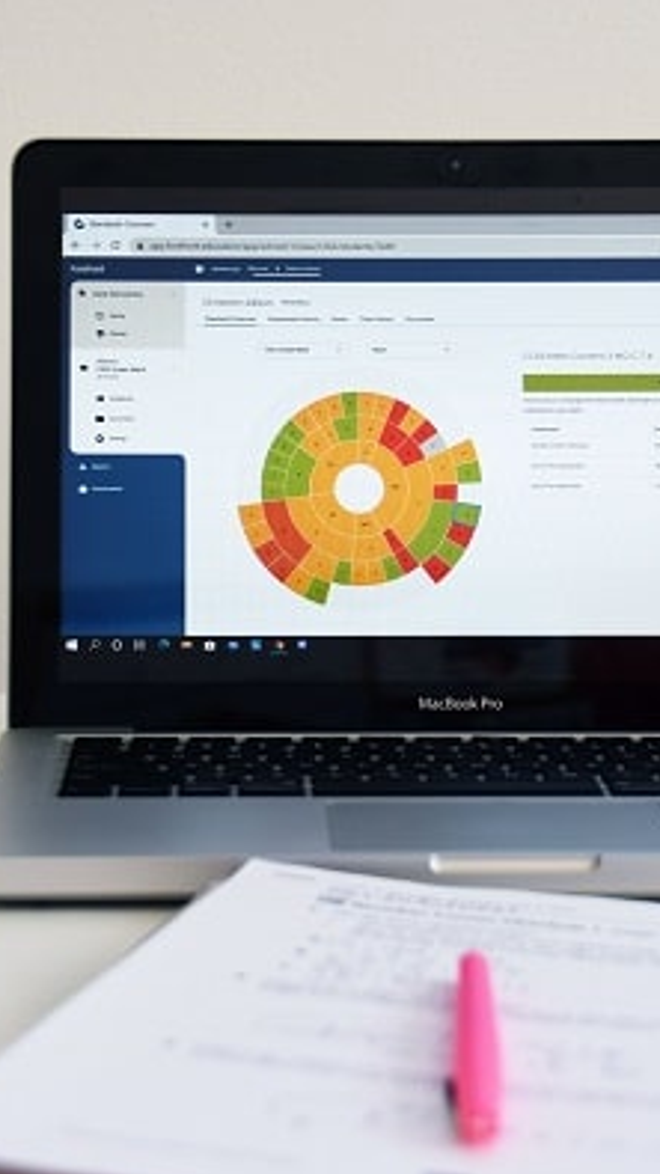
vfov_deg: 20.4
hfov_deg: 11.5
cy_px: 591
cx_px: 327
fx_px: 3269
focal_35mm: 105
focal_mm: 44
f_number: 5.6
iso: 400
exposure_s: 1/125
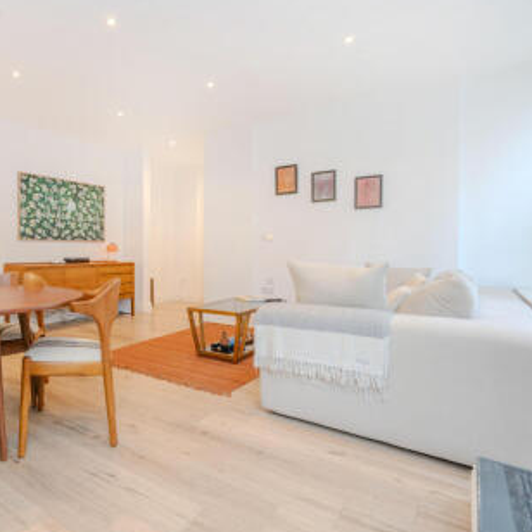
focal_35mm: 21
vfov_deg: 72.1
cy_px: 265
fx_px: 365
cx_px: 130
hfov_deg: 67.4
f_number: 5.6
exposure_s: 1/30
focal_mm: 16
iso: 500
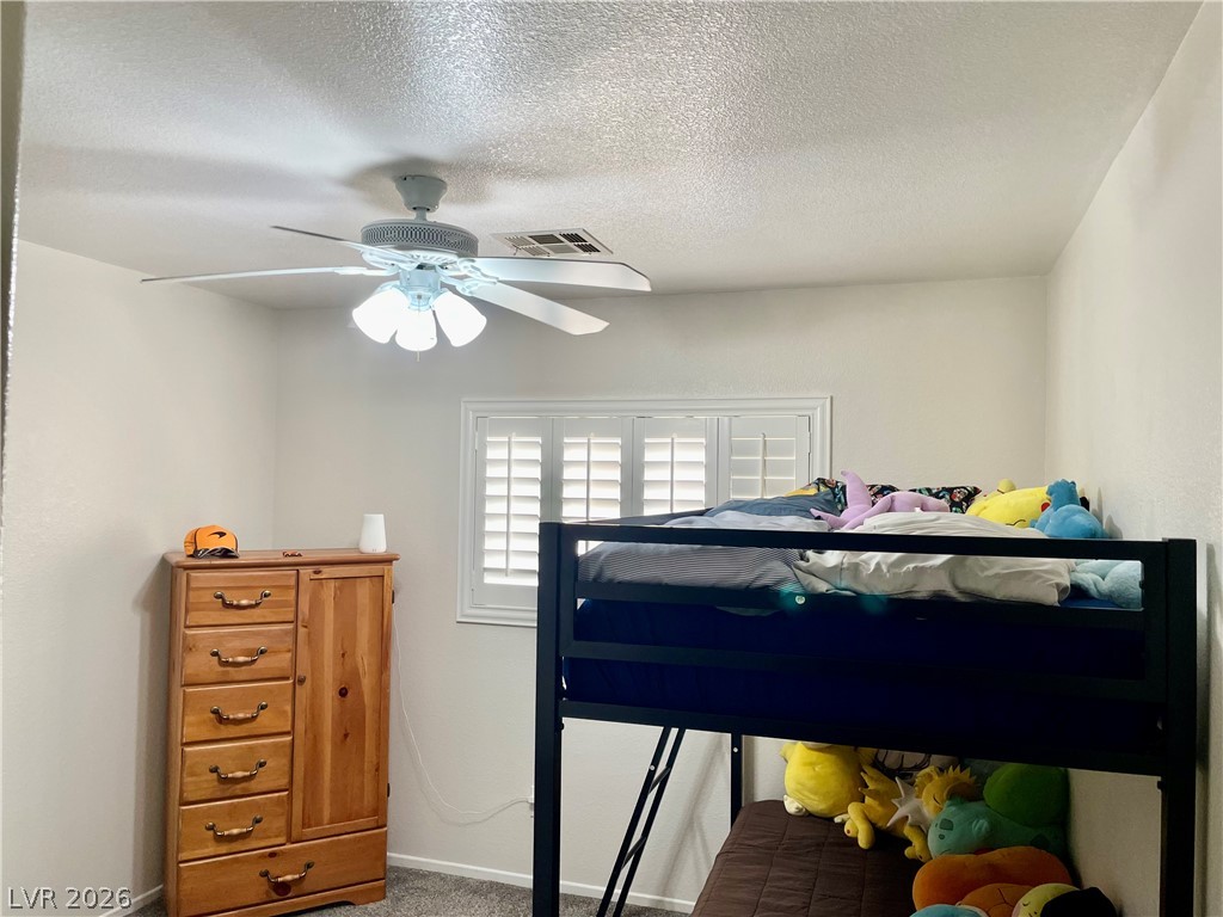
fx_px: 919
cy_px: 458
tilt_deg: +1.7
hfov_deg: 67.3
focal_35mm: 26
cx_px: 612
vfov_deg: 53.1
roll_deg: -0.8
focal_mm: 4.2
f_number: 1.6
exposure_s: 1/60
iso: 64
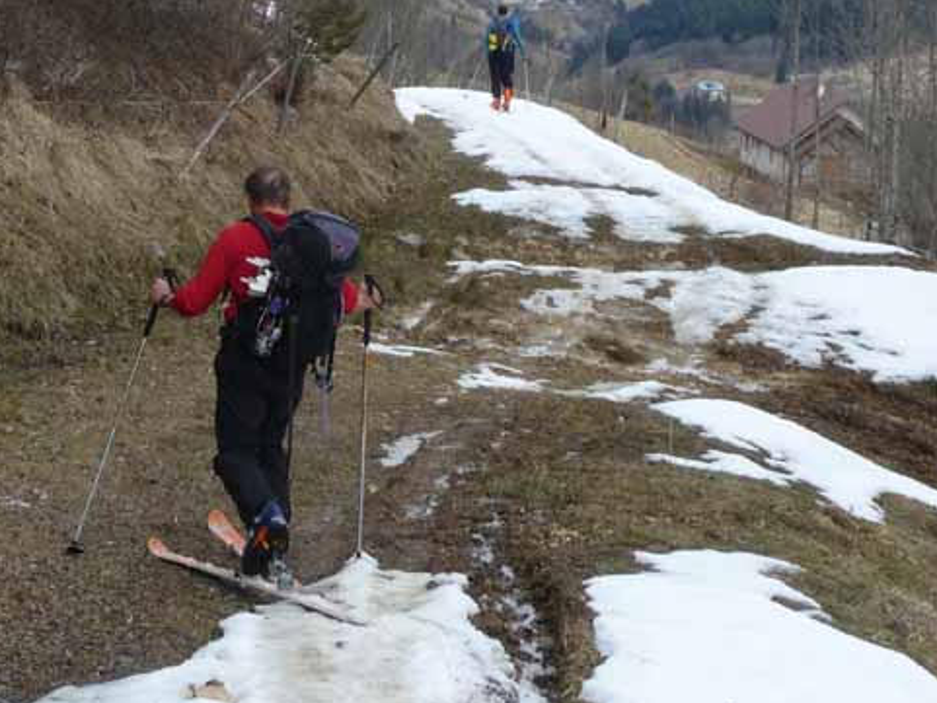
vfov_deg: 14.9
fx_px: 2680
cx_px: 267
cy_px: 258
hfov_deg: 19.7
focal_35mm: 99
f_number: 4.2
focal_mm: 8.5
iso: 100
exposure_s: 1/320
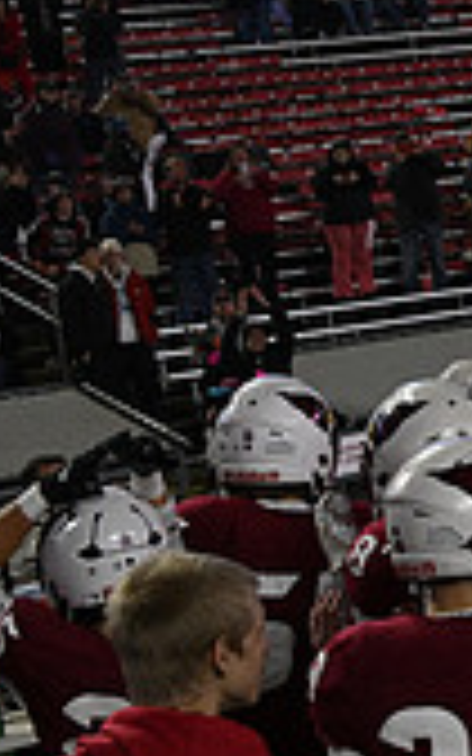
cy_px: 214
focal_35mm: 137
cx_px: 1236
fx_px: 2820
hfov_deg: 8.5
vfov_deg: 15.2
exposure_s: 1/640
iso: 3200
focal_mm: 39
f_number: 4.5
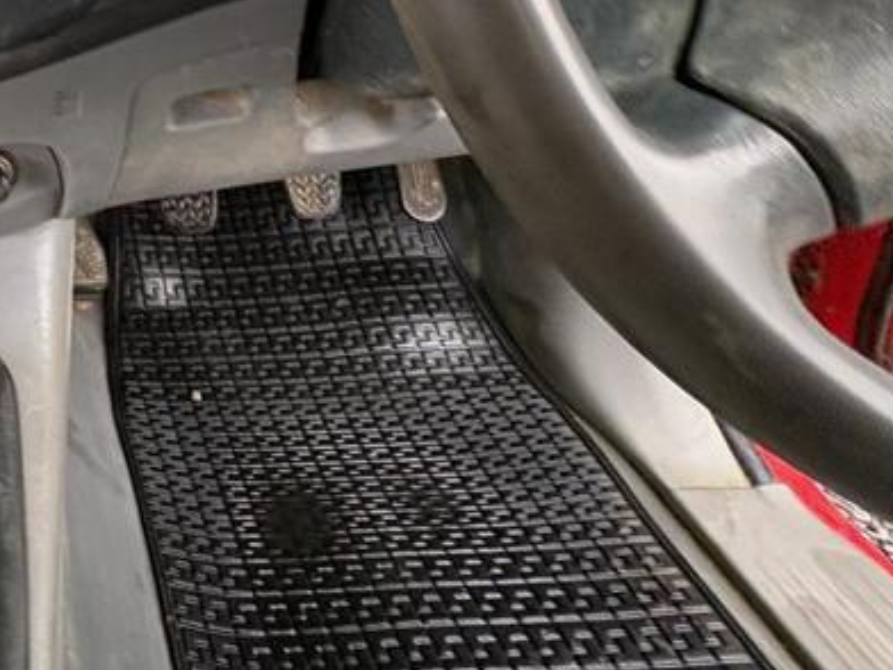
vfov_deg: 37.5
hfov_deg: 45.1
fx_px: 826
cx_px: -57
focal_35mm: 32
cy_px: -55
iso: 160
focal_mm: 2.22
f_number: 2.2
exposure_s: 1/99
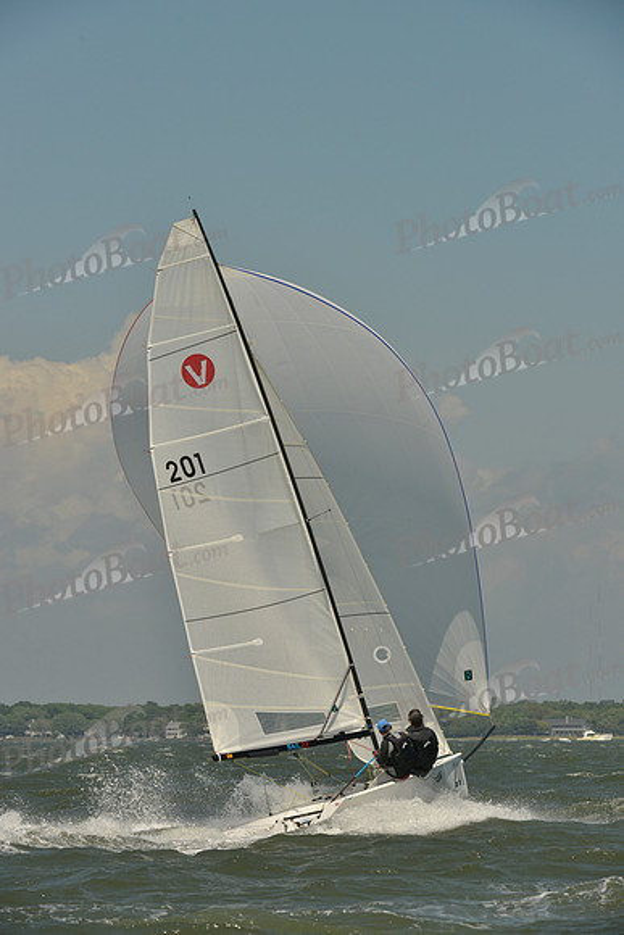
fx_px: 5196
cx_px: 312
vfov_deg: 10.3
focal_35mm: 200
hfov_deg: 6.9
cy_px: 468
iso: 280
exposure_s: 1/1250
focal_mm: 200
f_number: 11
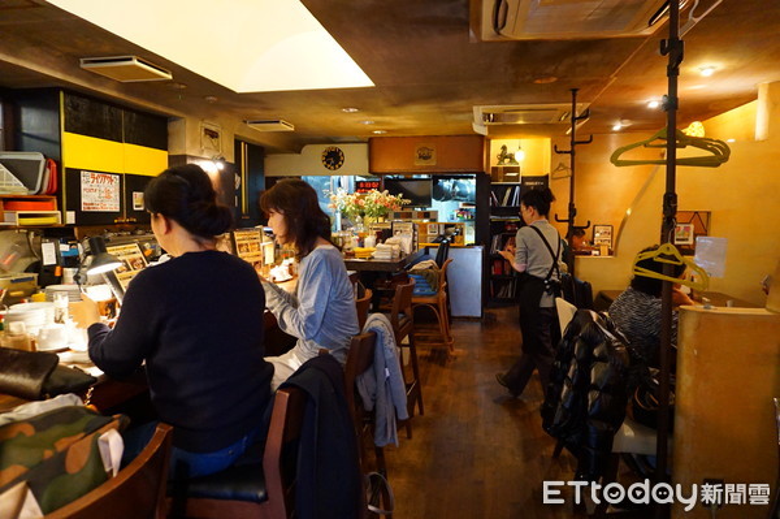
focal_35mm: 24
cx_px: 390
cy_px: 260
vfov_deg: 53.1
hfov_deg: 73.8
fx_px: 520
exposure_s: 1/80
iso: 3200
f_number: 3.5
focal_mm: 16
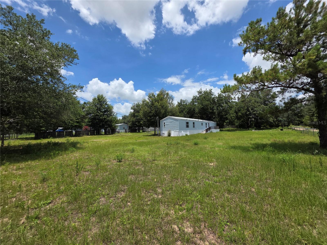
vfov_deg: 89.9
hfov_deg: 106.2
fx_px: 123
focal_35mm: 13
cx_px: 164
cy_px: 122
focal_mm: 2.2
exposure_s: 1/2544
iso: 40
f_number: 1.9
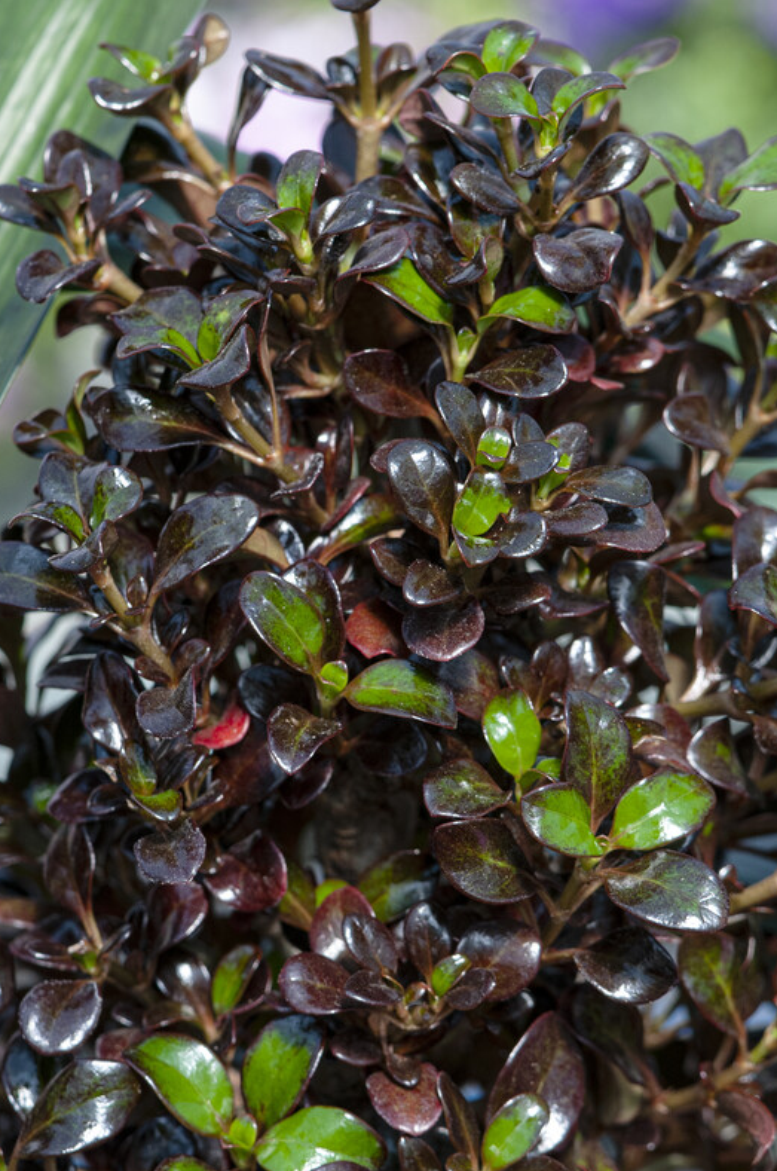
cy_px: 642
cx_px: 447
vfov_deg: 12.4
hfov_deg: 8.3
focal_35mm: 166
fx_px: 5379
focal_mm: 85
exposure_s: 1/200
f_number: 6.3
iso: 200
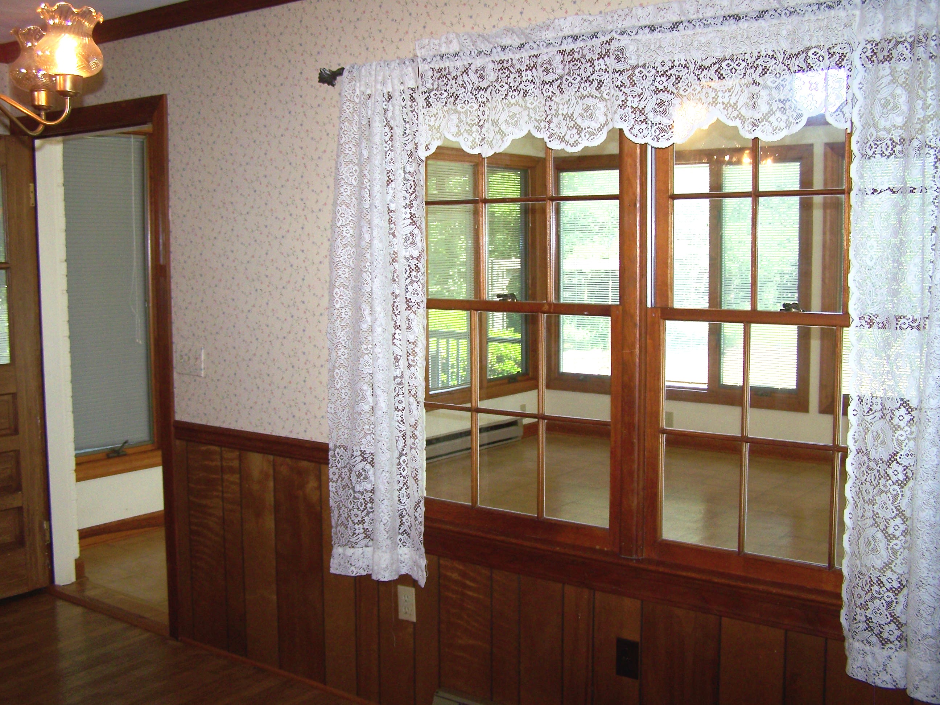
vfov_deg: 37.7
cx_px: 470
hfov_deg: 49.0
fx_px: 1032
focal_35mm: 38
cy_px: 352
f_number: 2.8
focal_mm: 6.3
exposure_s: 1/60
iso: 80
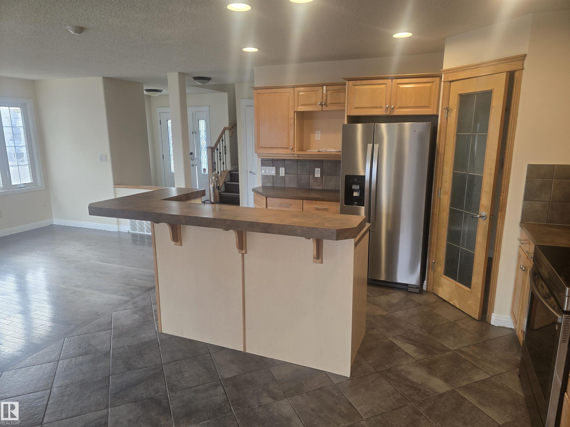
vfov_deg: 58.9
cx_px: 285
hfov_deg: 73.9
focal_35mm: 23
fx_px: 379
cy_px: 214
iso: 80
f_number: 1.7
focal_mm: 6.3
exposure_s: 1/120
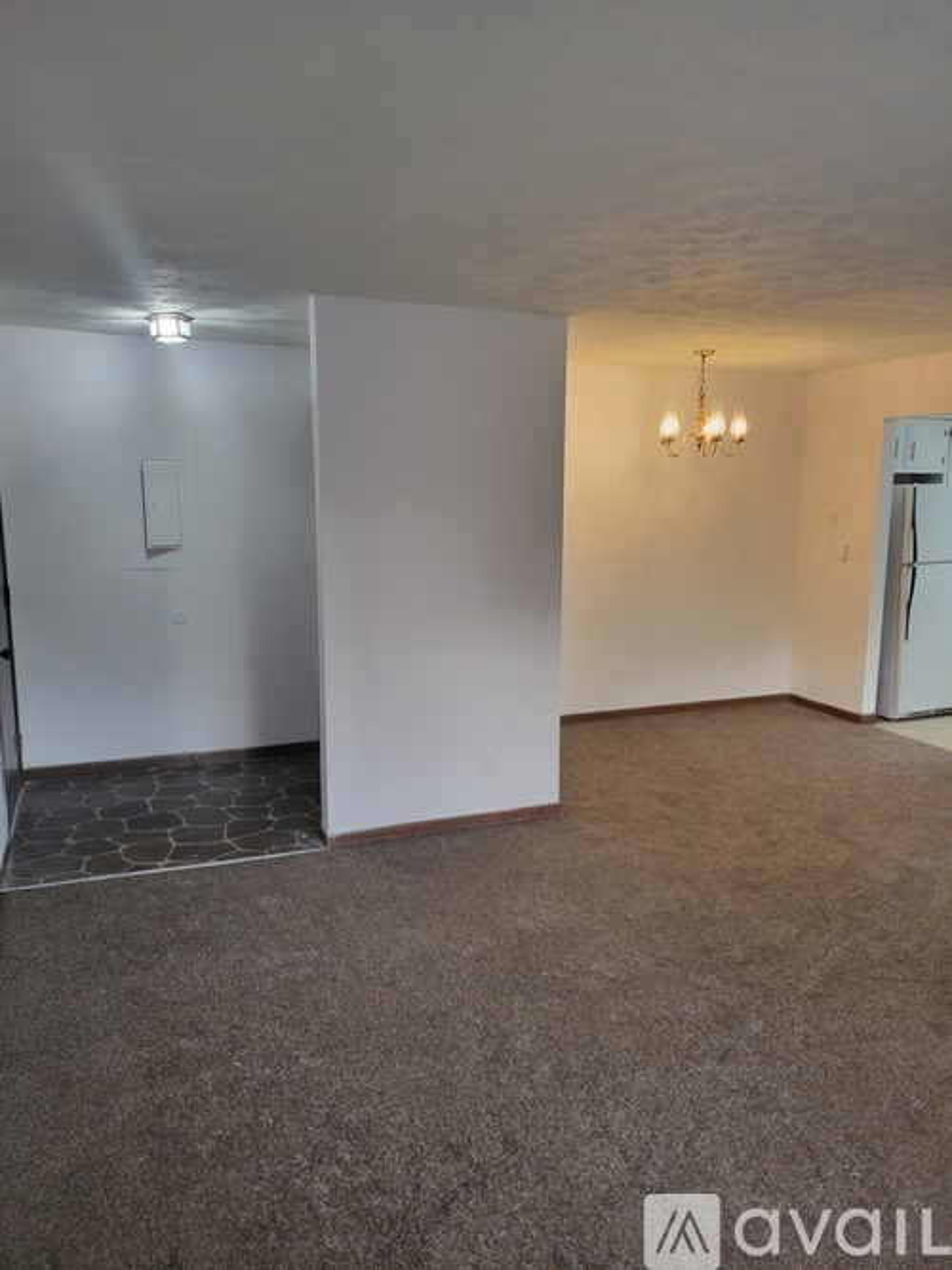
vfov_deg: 67.3
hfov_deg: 53.0
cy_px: 635
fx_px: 954
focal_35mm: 26
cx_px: 476
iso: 200
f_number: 1.8
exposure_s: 1/60
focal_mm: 5.4
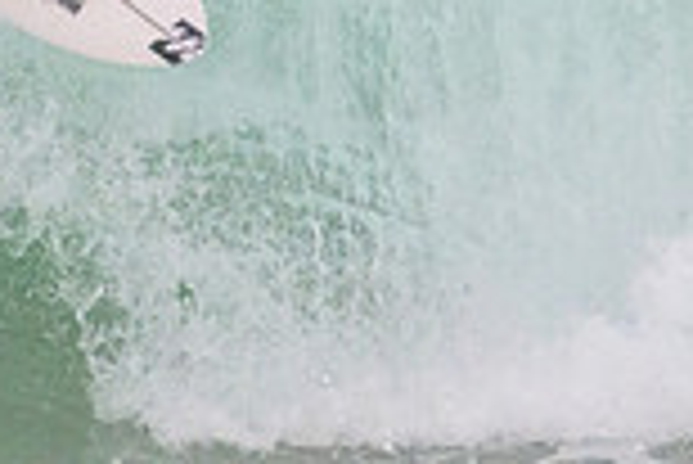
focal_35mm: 3005
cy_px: -178
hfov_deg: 0.7
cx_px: 22
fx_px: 57900
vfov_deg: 0.5
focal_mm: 800
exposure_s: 1/2000
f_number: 11
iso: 4500
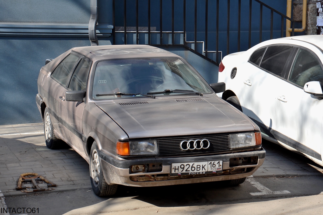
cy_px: 108
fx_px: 834
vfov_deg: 14.7
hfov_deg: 21.9
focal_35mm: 93
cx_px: 162
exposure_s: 1/250
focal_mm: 62
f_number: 8
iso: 125
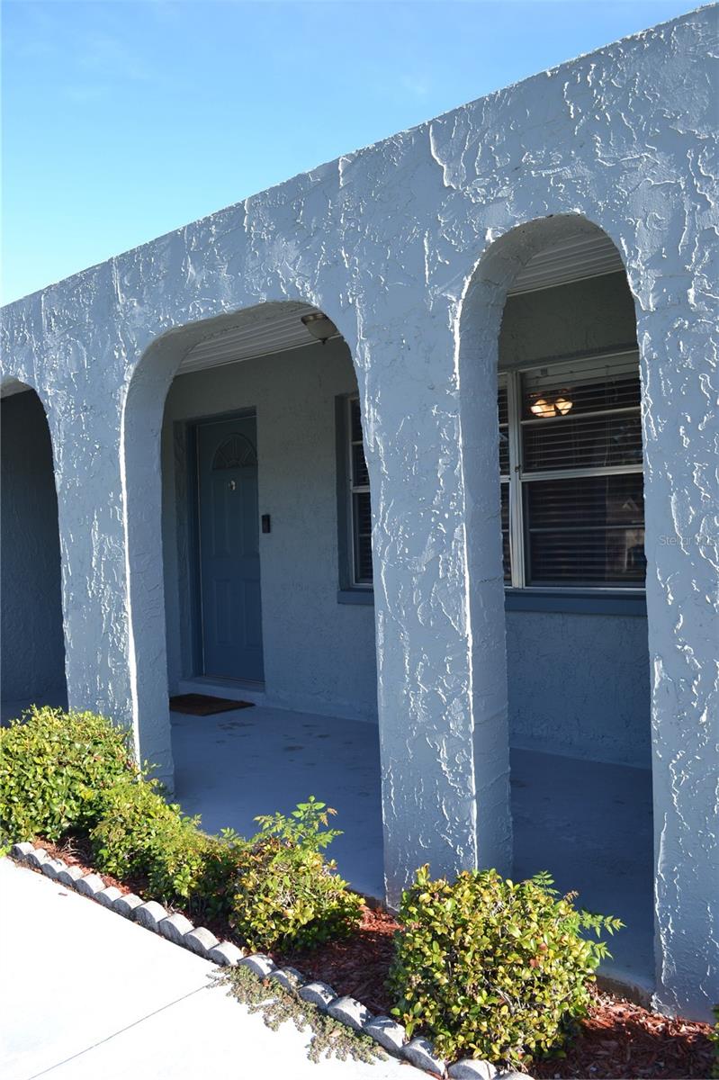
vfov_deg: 62.0
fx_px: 899
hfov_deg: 43.6
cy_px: 540
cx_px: 360
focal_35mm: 30
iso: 100
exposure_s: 1/125
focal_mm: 20
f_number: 5.6
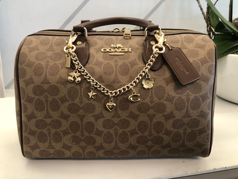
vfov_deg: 49.7
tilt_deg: -17.3
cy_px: 90
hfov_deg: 63.4
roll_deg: -1.1
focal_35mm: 28
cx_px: 119
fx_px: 193
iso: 80
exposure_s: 1/15
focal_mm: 3.99
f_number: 1.8
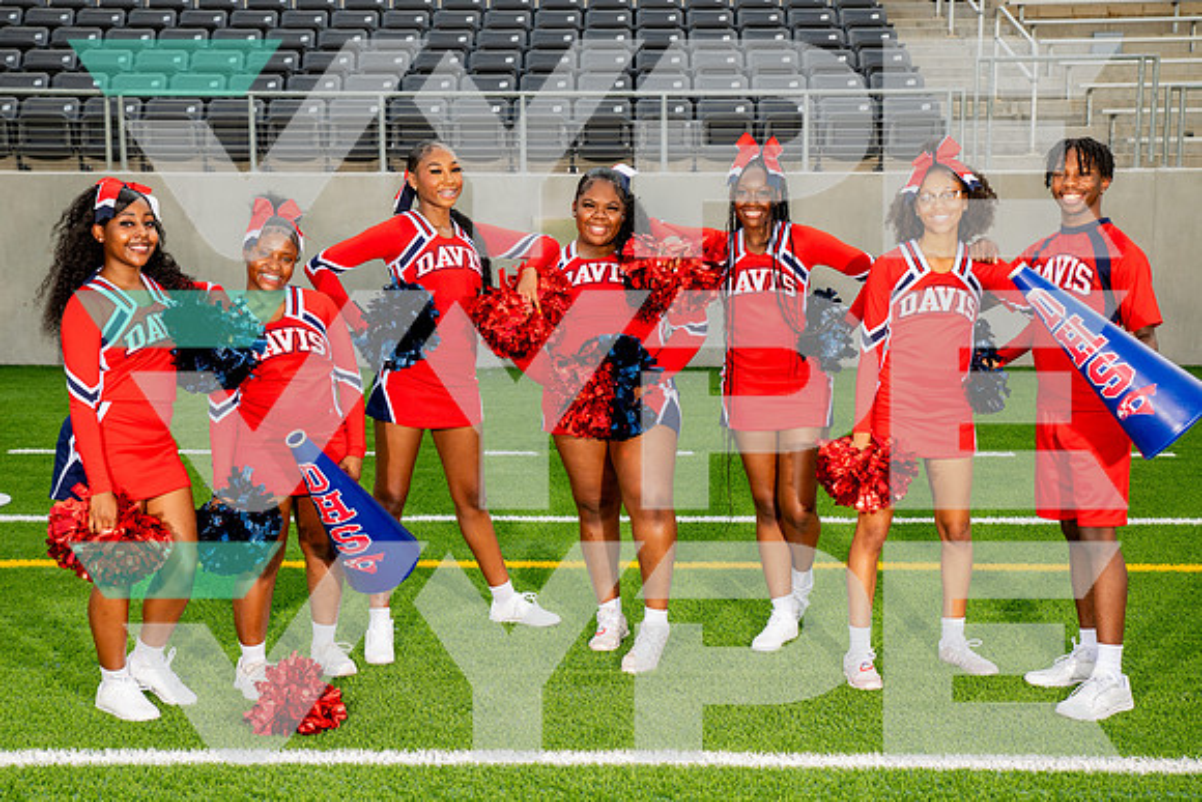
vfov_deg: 26.9
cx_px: 601
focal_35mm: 50
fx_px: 1674
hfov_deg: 39.5
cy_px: 401
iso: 400
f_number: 7.1
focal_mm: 48
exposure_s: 1/400
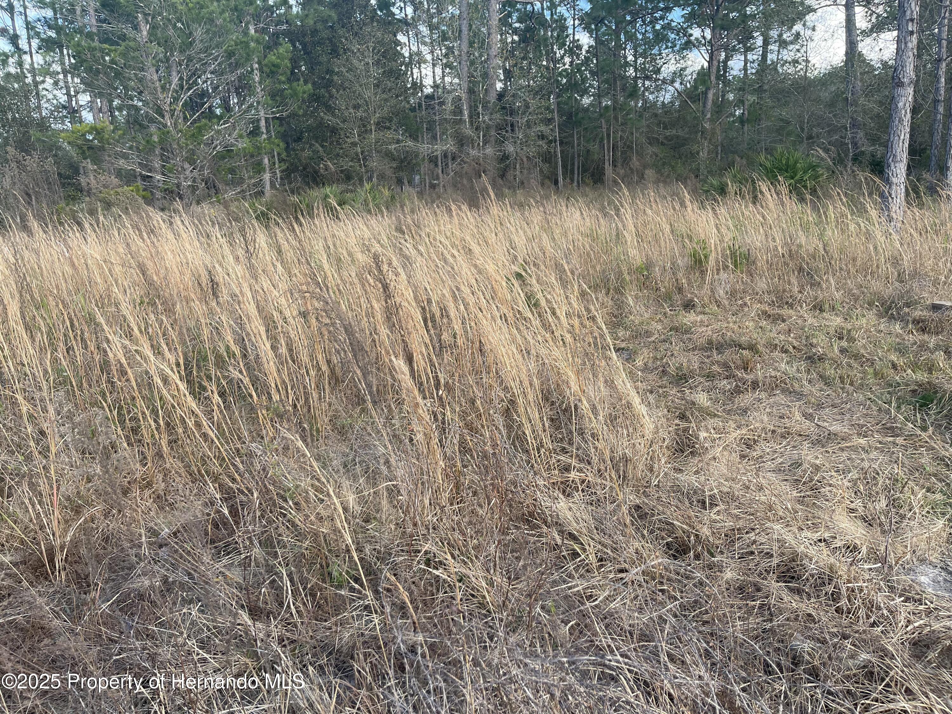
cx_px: 476
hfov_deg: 69.4
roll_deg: +4.1
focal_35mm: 25
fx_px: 688
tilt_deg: -14.4
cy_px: 357
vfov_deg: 54.9
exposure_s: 1/419
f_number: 1.6
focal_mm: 5.1
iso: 32
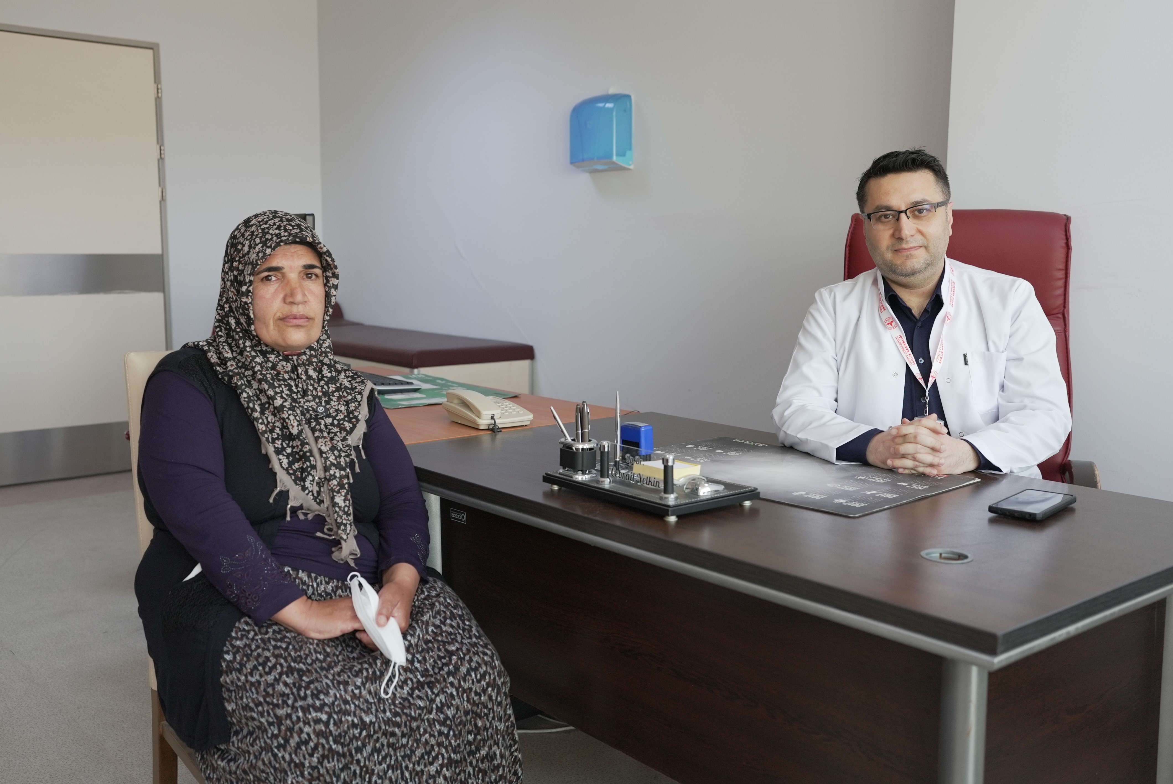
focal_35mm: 35
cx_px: 586
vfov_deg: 37.9
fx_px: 1141
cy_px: 392
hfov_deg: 54.4
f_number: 3.5
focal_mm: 35
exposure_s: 1/100
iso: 1000
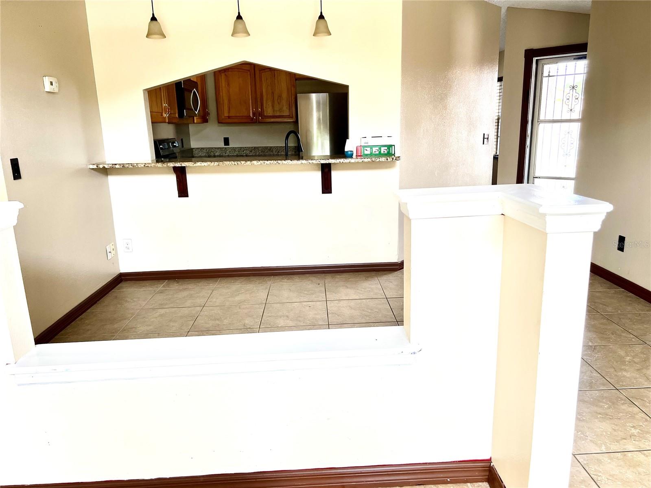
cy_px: 244
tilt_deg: -13.3
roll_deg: +1.9
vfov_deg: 53.1
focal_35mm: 26
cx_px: 326
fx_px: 489
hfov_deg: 67.3
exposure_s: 1/121
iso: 80
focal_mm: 5.7
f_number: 1.5
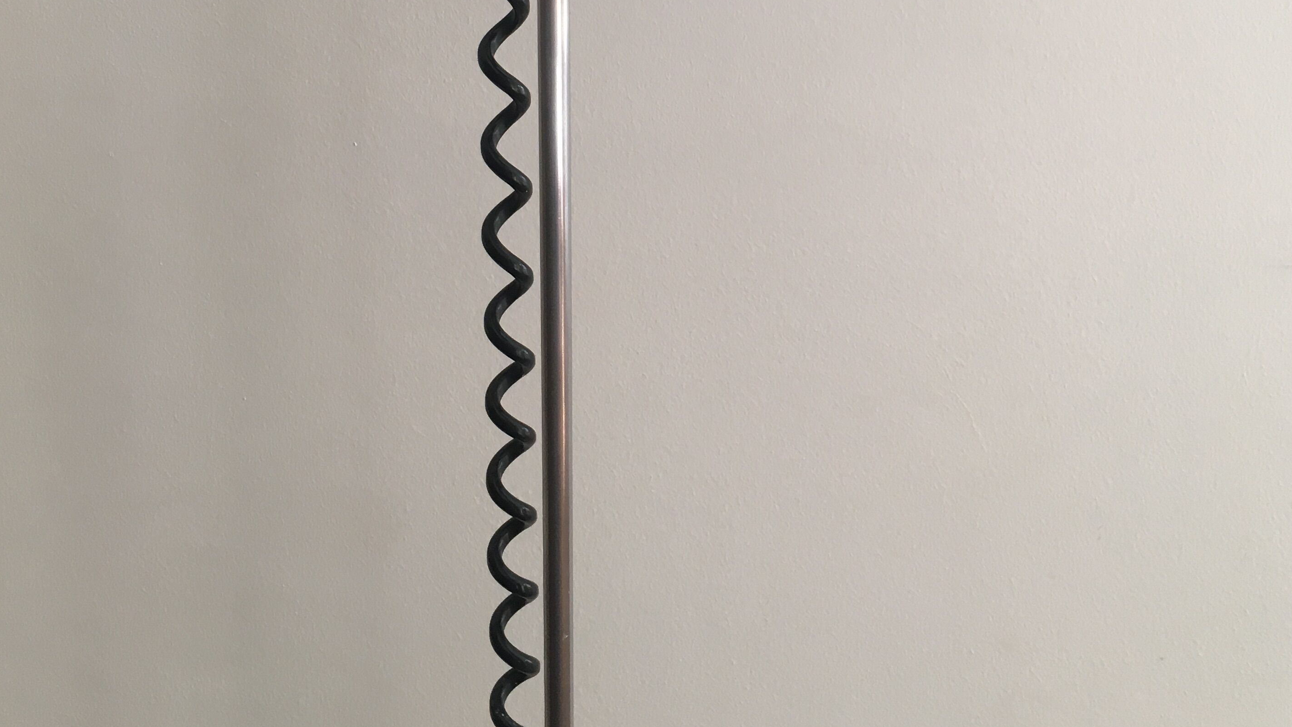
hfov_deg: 45.5
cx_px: 674
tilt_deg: -11.4
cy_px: 46
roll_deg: +0.3
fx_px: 1542
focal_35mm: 45
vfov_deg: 25.5
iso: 40
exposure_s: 1/33
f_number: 2.2
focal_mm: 4.15
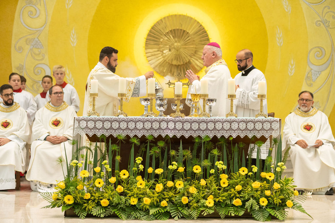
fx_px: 791
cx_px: 168
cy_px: 112
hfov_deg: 23.9
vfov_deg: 16.1
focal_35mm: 85
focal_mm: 85
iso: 2000
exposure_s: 1/200
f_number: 3.2
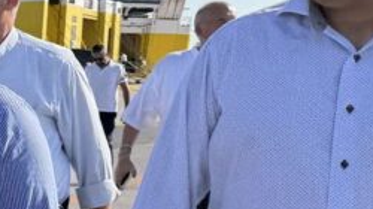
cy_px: 208
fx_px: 1324
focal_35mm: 134
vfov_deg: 9.0
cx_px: -503
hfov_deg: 12.7
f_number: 1.78
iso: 80
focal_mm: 6.76
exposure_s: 1/4405
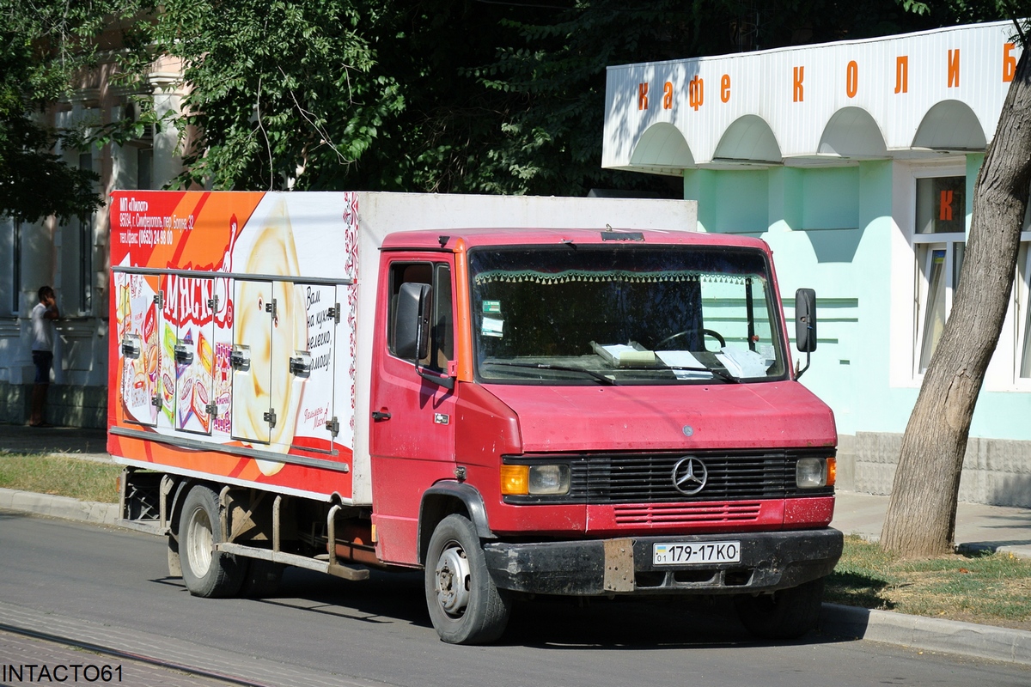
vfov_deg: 9.9
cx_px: 516
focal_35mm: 138
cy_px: 344
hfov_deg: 14.9
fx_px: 3952
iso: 100
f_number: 4.5
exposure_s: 1/640
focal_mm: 51.2
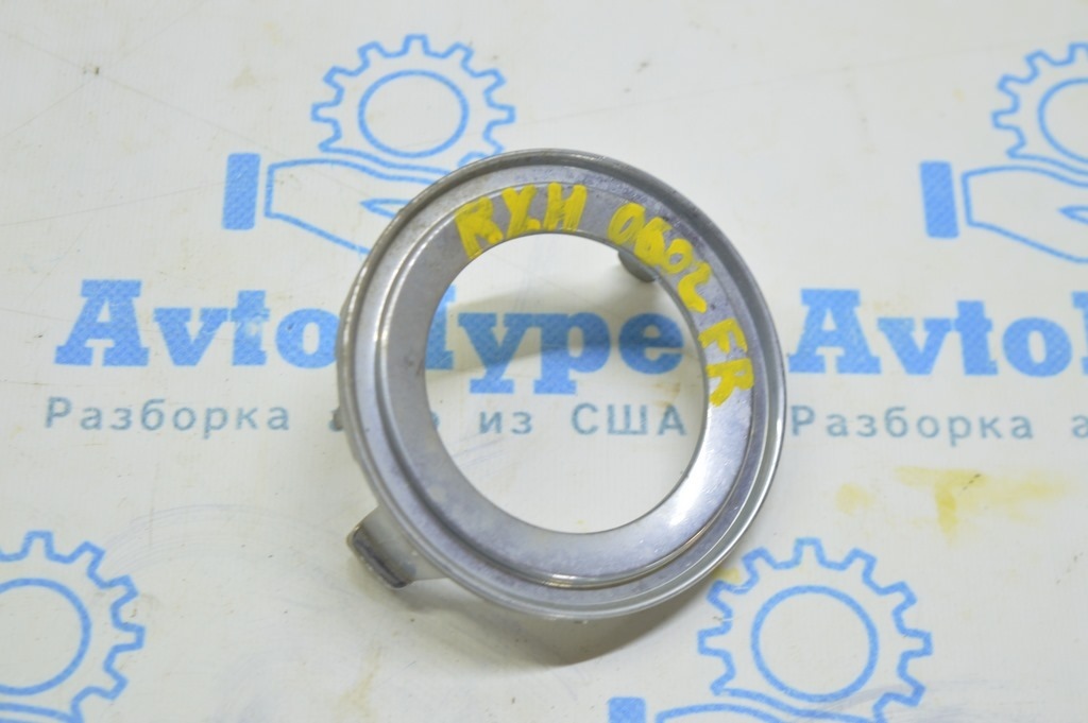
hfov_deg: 28.1
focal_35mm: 72
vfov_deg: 18.9
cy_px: 362
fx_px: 2174
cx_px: 544
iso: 400
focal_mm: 48
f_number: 5.6
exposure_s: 1/20
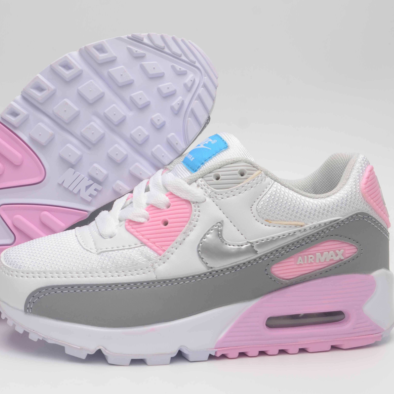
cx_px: 140
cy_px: 196
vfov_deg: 26.1
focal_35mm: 66
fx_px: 850
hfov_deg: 26.0
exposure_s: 1/125
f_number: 8
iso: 100
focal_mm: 34
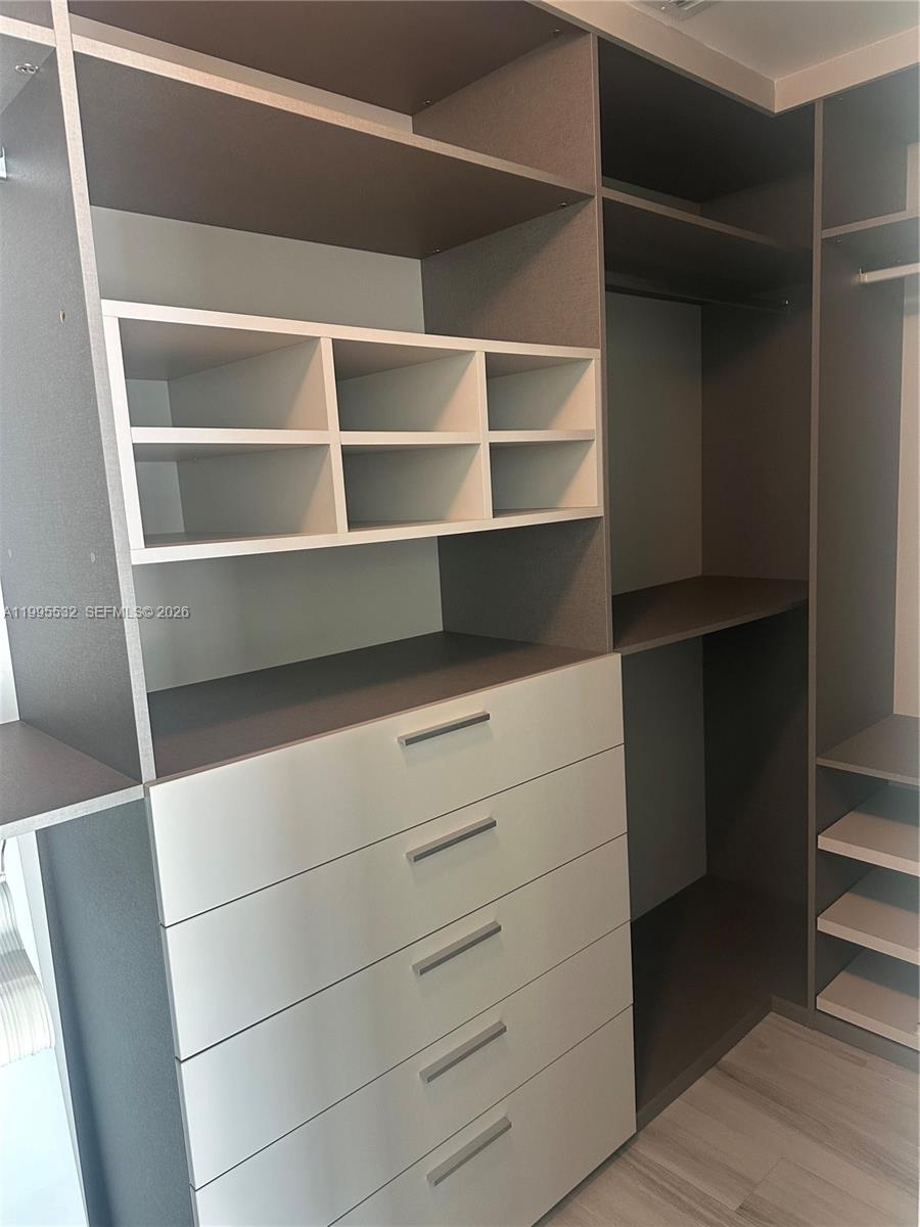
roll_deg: +2.2
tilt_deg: -9.3
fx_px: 850
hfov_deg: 56.8
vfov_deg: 71.6
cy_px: 614
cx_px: 460
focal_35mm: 24
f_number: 1.78
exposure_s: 1/60
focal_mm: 6.86
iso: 200
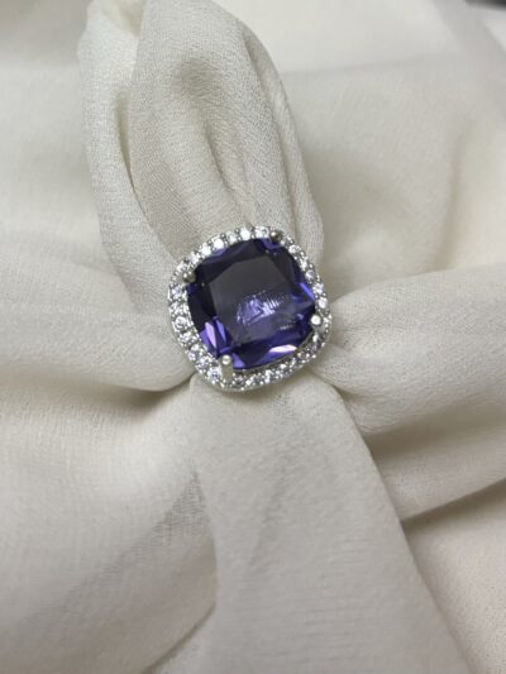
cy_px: 337
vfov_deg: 67.3
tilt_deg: -41.5
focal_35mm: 26
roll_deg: -22.6
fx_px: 507
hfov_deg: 53.1
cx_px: 253
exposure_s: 1/50
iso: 500
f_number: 1.6
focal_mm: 5.96
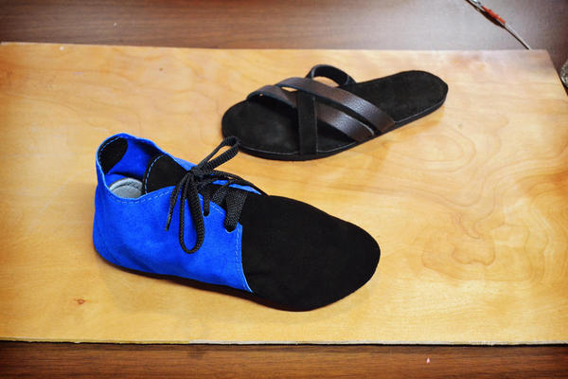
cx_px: 284
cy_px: 190
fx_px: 663
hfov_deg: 46.4
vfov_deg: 31.9
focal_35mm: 42
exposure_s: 1/50
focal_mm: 28
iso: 3200
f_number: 4.5
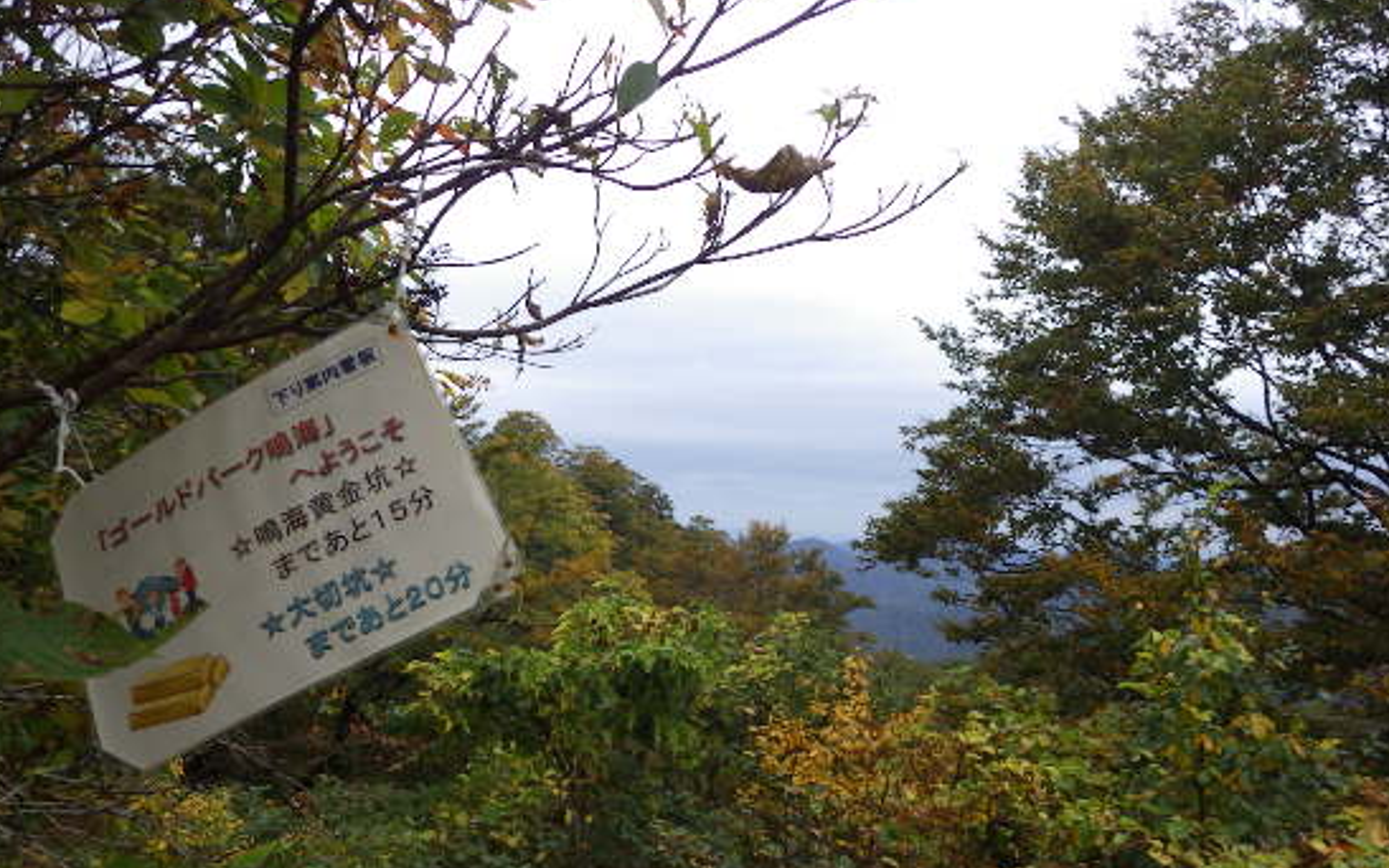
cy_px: 551
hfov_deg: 61.2
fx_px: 1174
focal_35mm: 31
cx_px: 673
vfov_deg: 40.3
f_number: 2.8
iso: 125
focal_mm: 4.5
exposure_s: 1/1000
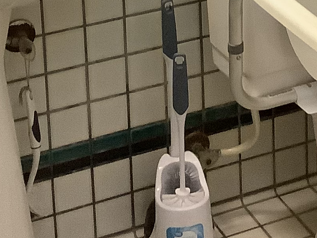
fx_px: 1163
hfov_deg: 15.4
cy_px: -206
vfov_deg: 10.8
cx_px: 282
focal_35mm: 127
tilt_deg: -14.6
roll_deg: +2.8
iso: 640
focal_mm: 3.3
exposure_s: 1/30
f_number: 2.4
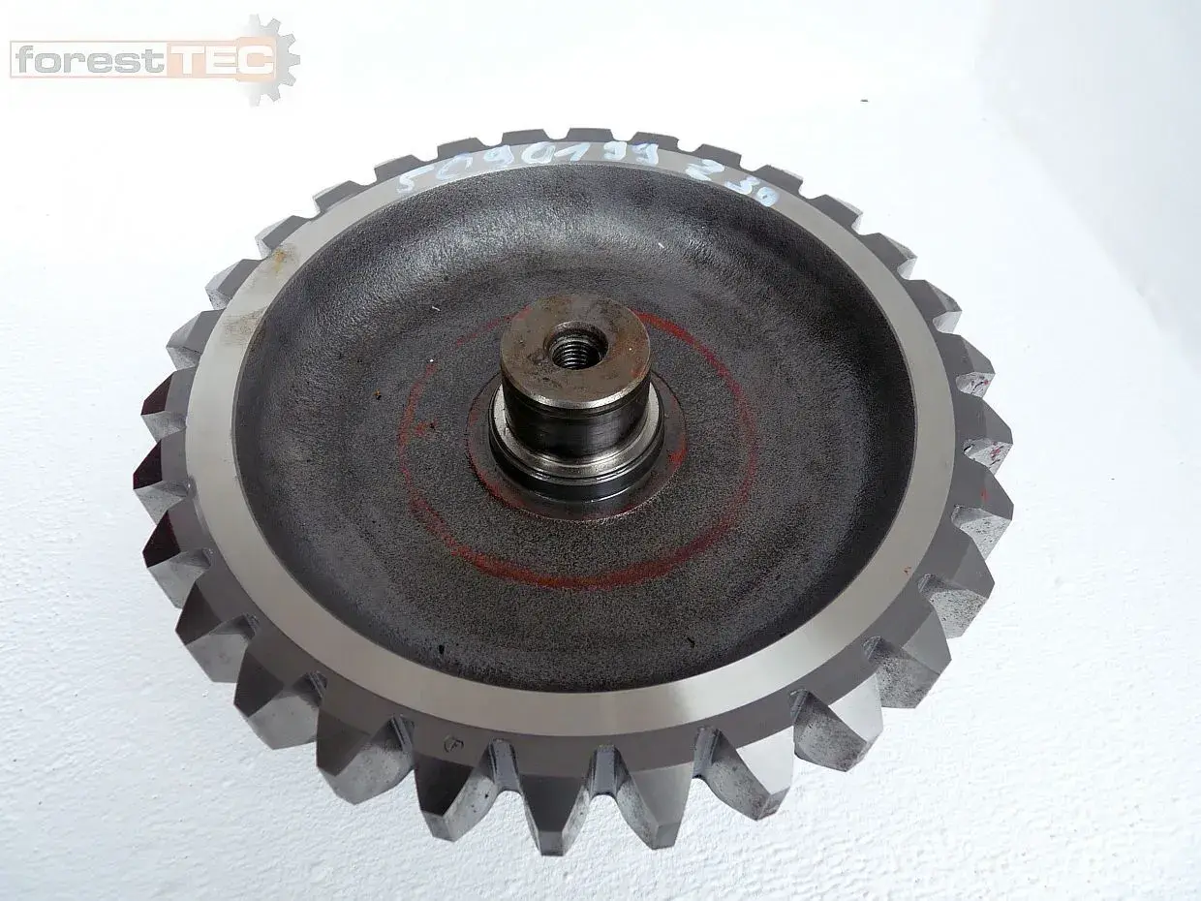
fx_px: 937
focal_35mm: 27
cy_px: 450
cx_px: 600
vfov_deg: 51.4
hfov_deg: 65.3
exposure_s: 1/100
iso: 100
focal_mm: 4.8
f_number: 3.2
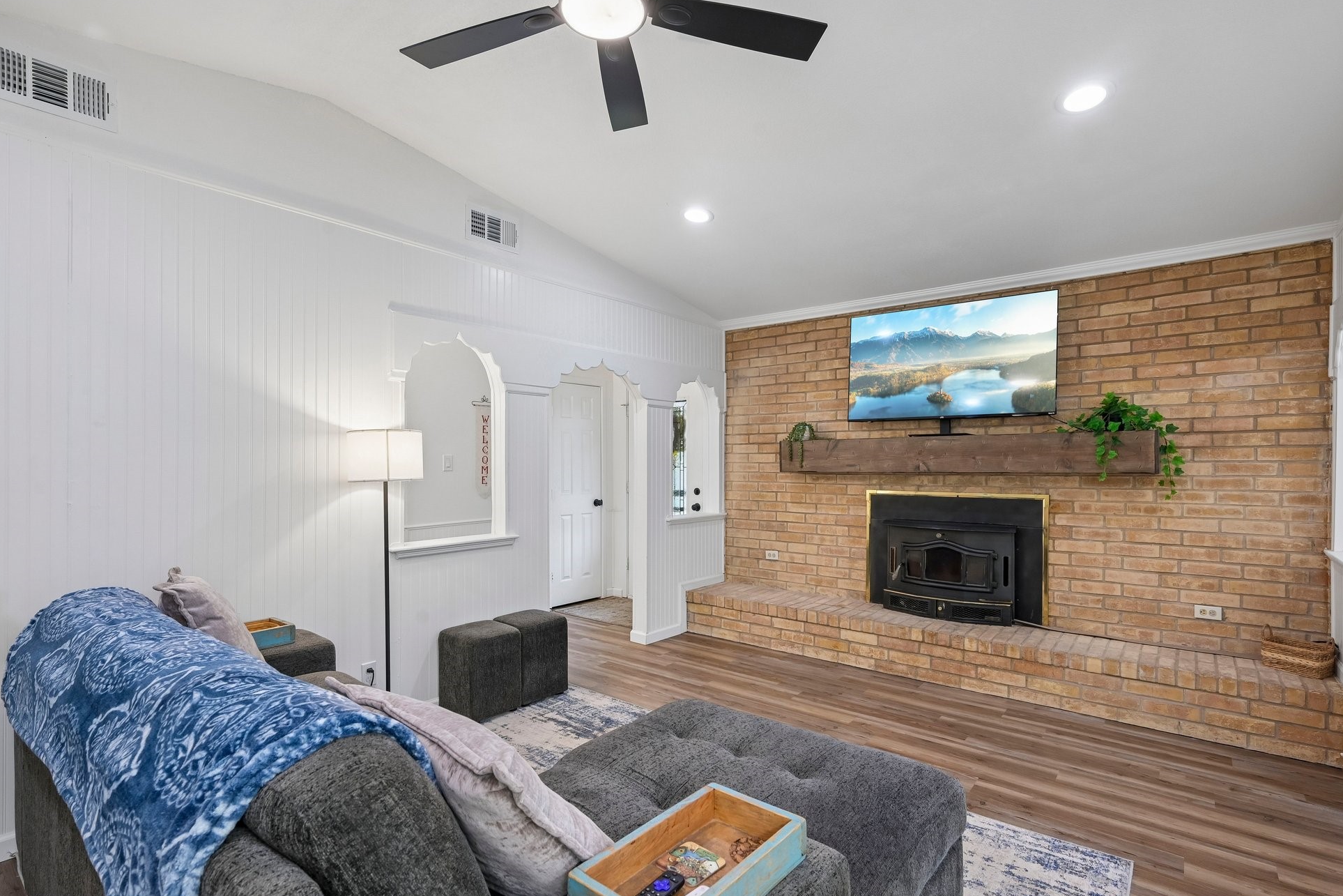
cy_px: 455
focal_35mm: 17
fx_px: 634
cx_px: 681
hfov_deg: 93.3
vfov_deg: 70.4
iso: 400
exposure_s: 1/15
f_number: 8
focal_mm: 16
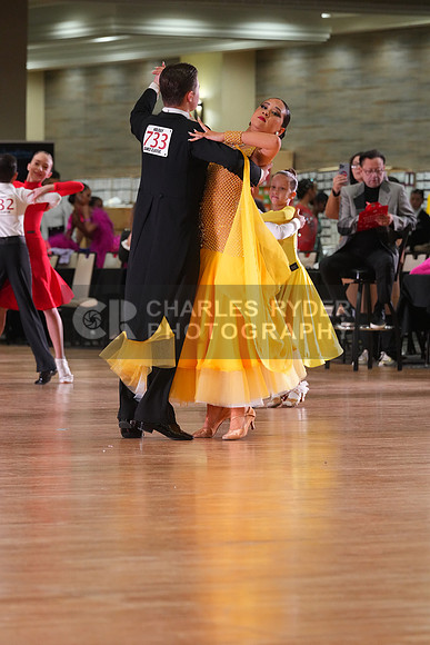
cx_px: 215
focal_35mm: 200
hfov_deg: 6.9
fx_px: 3581
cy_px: 322
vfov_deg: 10.3
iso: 4000
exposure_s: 1/200
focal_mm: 200
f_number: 6.3
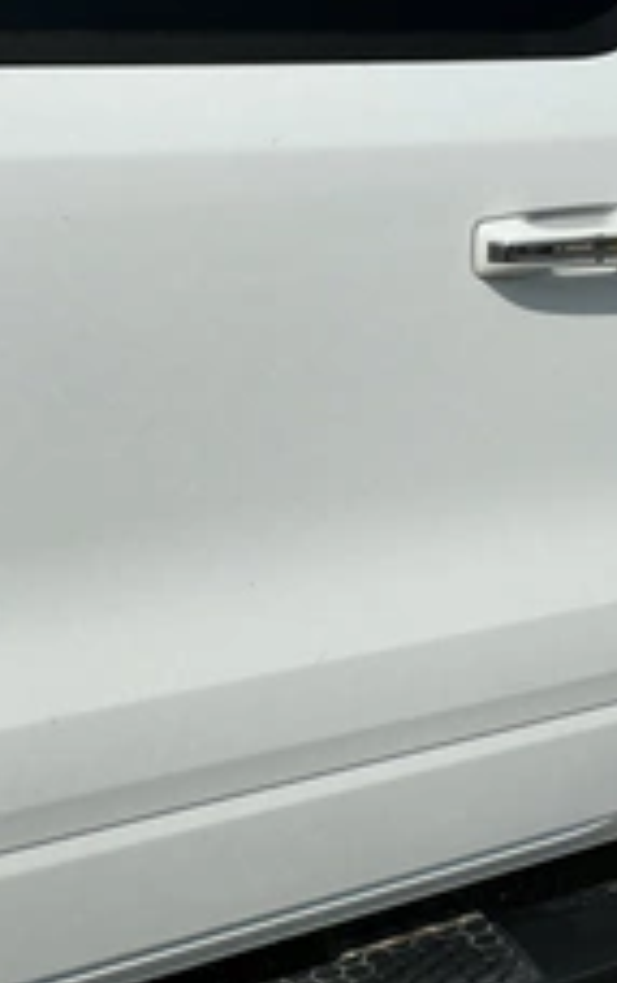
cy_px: 504
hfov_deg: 24.9
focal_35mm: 52
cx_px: 362
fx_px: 1396
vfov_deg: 38.8
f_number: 1.8
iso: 25
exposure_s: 1/5814
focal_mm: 3
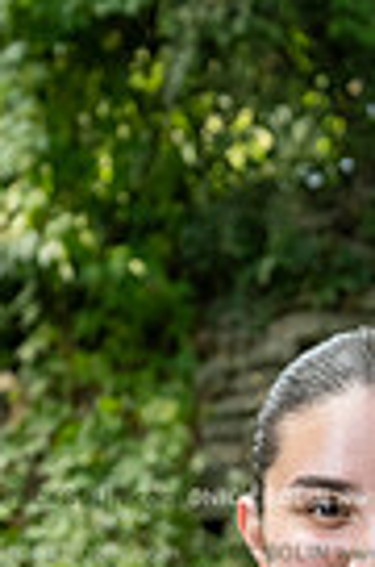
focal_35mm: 176
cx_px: 375
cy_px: 896
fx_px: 2764
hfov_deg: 7.7
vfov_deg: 11.2
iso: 1250
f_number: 5.6
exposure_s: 1/800
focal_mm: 53
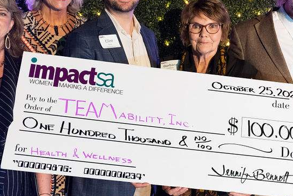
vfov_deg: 20.6
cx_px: 180
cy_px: 102
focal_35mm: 66
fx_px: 538
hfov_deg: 30.4
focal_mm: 35
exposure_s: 1/100
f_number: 4.5
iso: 3200
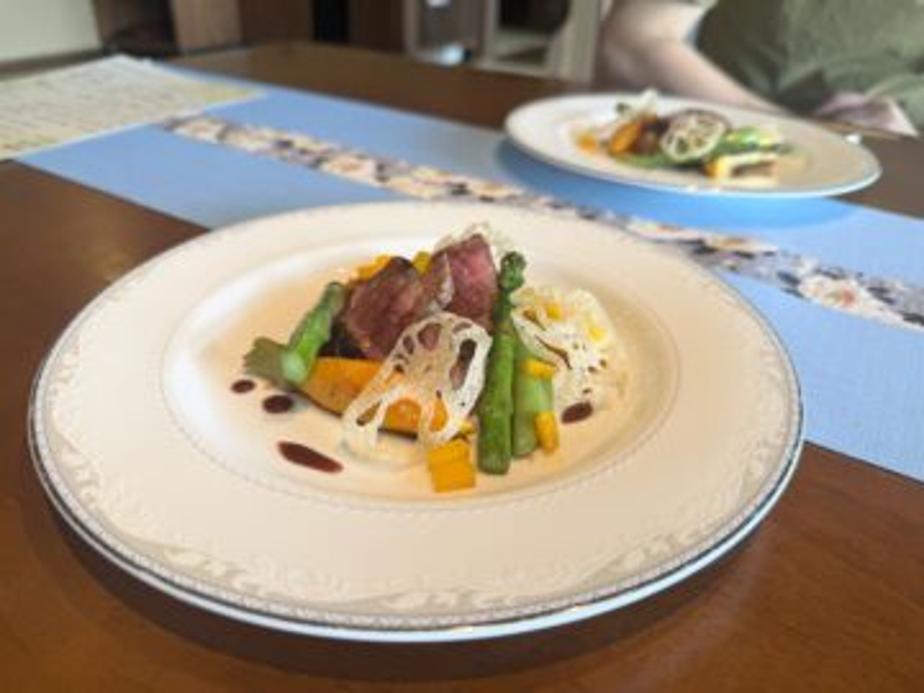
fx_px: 641
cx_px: 462
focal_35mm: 24
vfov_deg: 56.8
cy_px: 346
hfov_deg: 71.6
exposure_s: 1/120
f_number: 1.78
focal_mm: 6.76
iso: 64
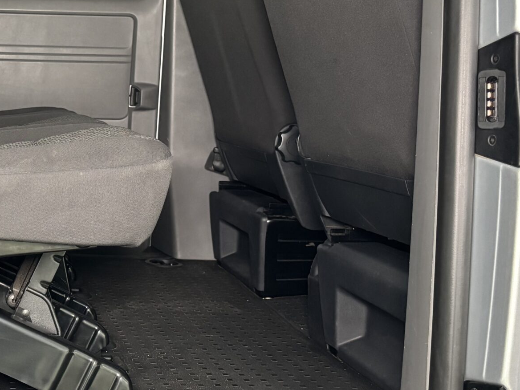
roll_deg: +0.6
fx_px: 856
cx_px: 12
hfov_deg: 31.5
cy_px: 167
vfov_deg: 25.6
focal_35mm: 57
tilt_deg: -5.4
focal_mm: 5.96
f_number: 1.6
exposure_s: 1/50
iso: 500
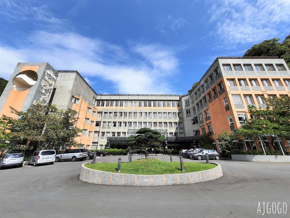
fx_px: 109
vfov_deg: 89.9
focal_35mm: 13
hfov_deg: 106.2
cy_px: 109
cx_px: 145
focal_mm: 1.74
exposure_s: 1/1420
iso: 50
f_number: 2.2
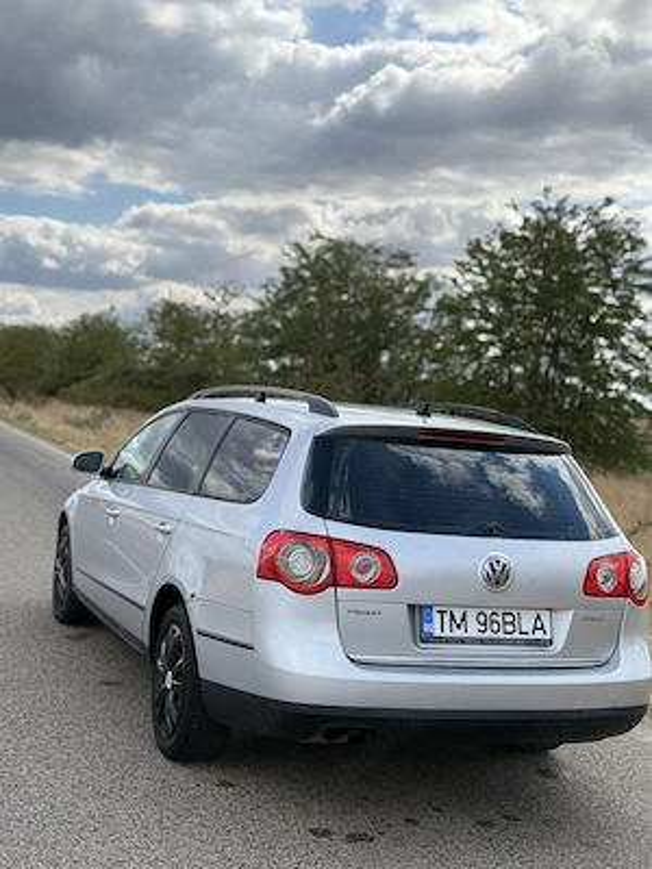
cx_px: 326
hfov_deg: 30.3
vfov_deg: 39.7
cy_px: 434
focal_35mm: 48
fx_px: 1205
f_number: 1.78
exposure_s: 1/4587
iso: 64
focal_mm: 6.76
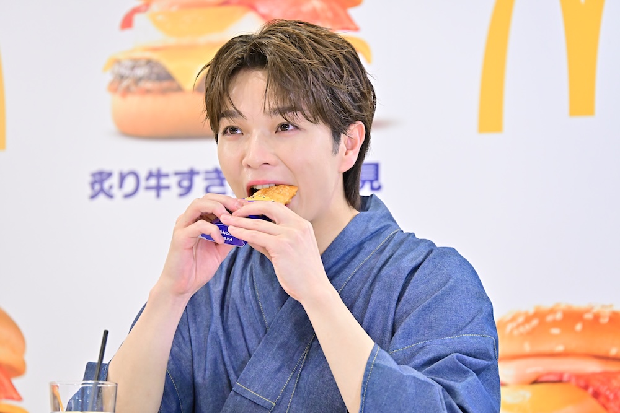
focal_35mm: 200
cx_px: 310
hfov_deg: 10.3
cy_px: 206
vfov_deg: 6.9
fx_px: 3445
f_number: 6.3
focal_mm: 200
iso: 4000
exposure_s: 1/160
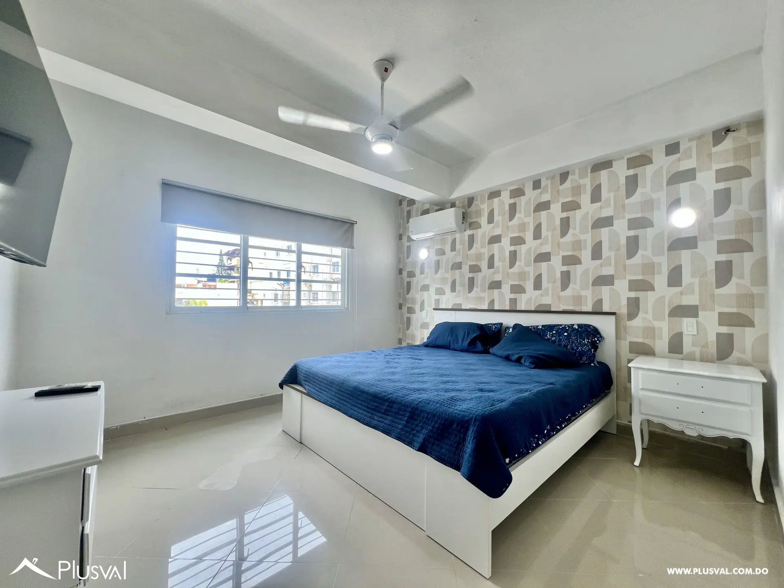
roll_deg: -0.2
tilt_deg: +1.0
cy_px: 294
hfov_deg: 106.2
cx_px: 392
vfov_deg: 89.9
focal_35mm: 13
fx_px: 294
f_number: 1.8
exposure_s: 1/99
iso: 40
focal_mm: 1.57
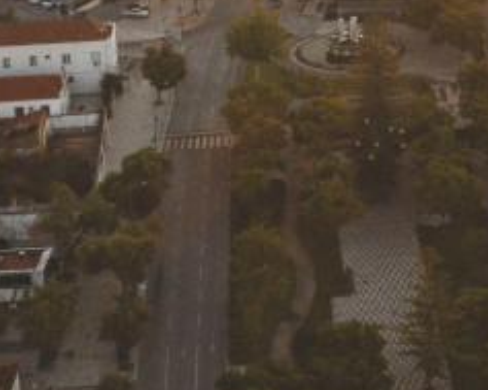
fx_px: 1601
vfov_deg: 13.2
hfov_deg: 16.9
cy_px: -155
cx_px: 519
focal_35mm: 111
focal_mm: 10.26
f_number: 8
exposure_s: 1/80
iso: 400
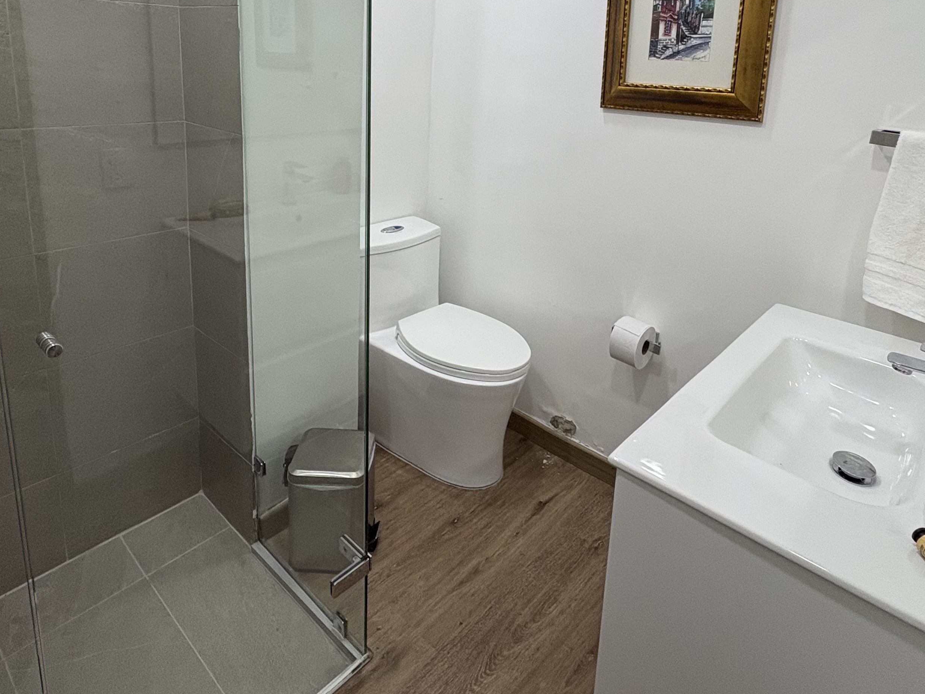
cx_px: 485
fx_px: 615
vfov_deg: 56.2
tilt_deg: -11.3
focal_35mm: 23
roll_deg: -2.9
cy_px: 179
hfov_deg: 73.9
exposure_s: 1/120
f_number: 2.2
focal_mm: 2.22
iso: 200
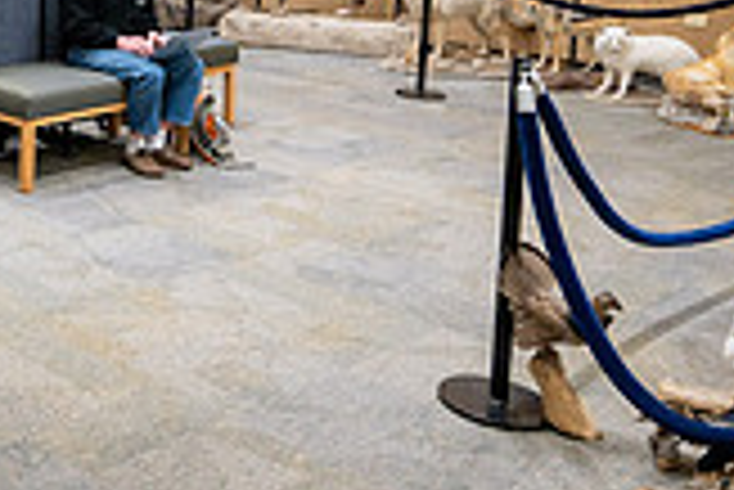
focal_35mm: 55
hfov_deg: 31.1
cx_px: -126
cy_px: 7
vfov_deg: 23.7
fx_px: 1122
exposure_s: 1/125
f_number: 4
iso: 640
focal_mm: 15.5
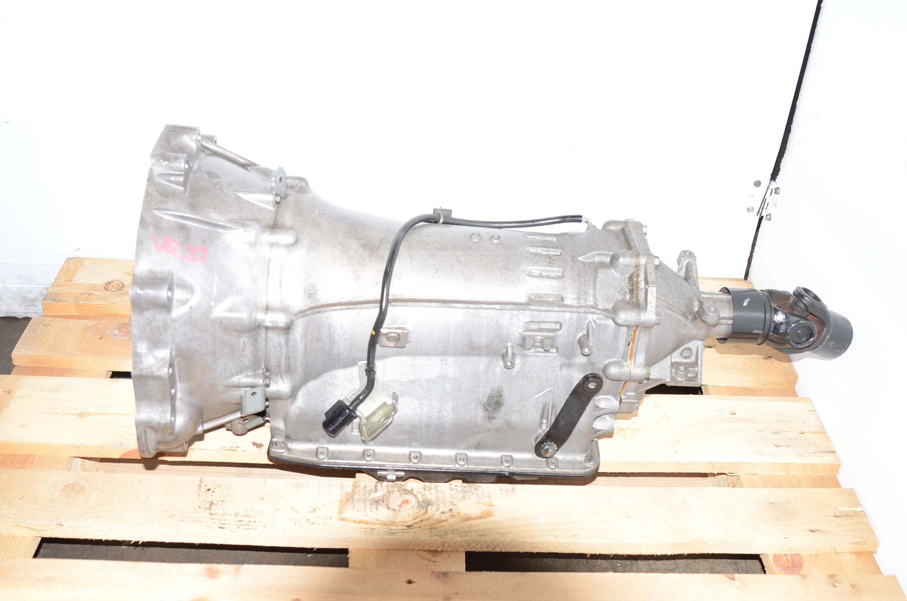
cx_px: 454
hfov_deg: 53.2
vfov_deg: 36.7
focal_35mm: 36
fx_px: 905
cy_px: 300
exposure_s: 1/125
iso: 100
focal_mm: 24
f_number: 4
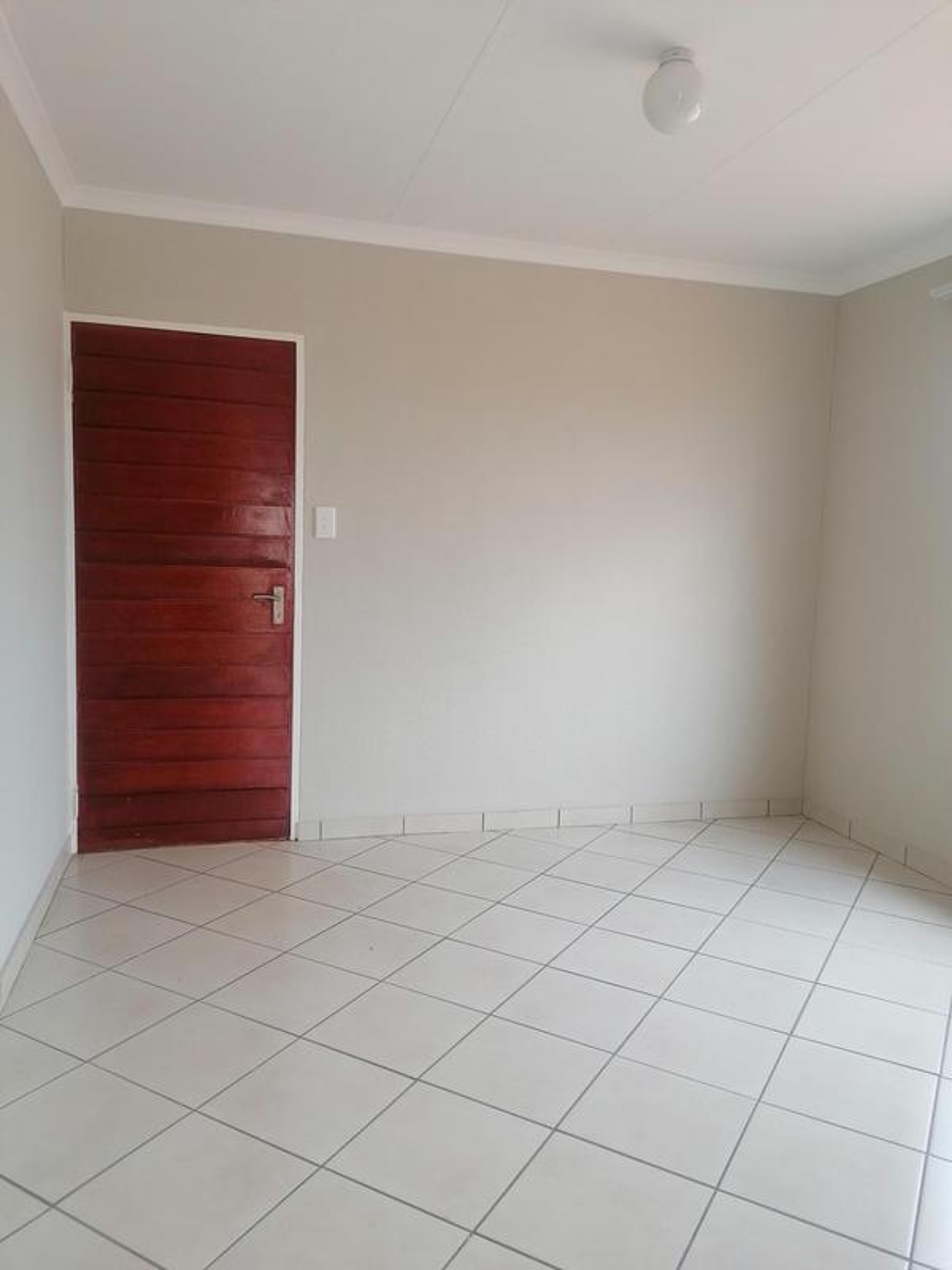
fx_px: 990
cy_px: 635
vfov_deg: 65.3
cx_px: 476
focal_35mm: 27
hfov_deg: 51.4
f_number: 1.8
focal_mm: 4.75
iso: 80
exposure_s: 1/100
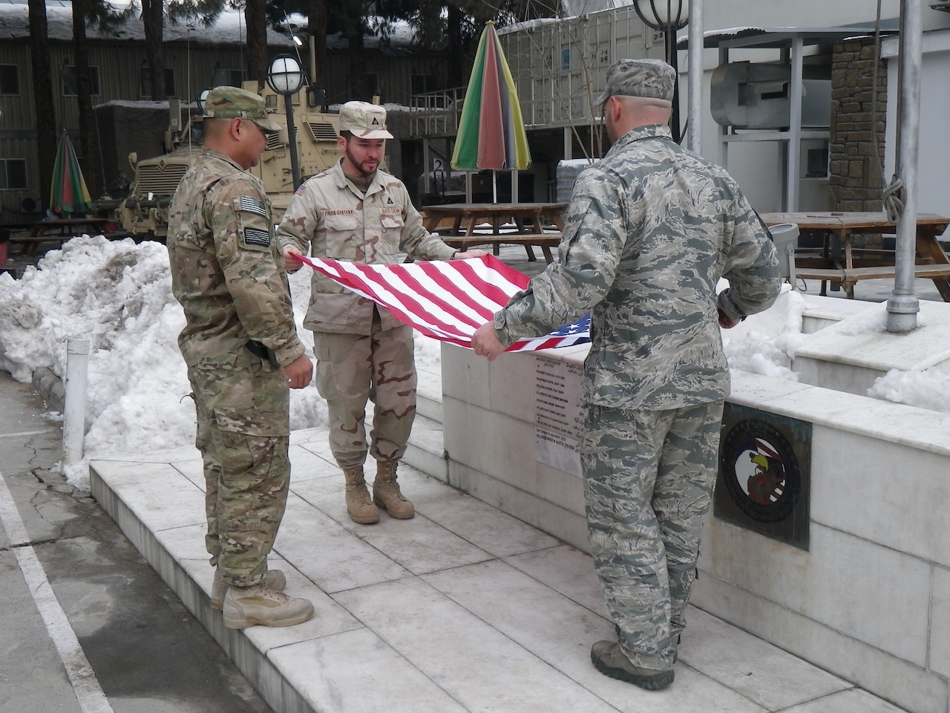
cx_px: 475
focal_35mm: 42
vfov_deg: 34.3
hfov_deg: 44.8
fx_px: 1153
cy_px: 356
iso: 80
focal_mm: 7.5
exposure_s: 1/125
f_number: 4.2
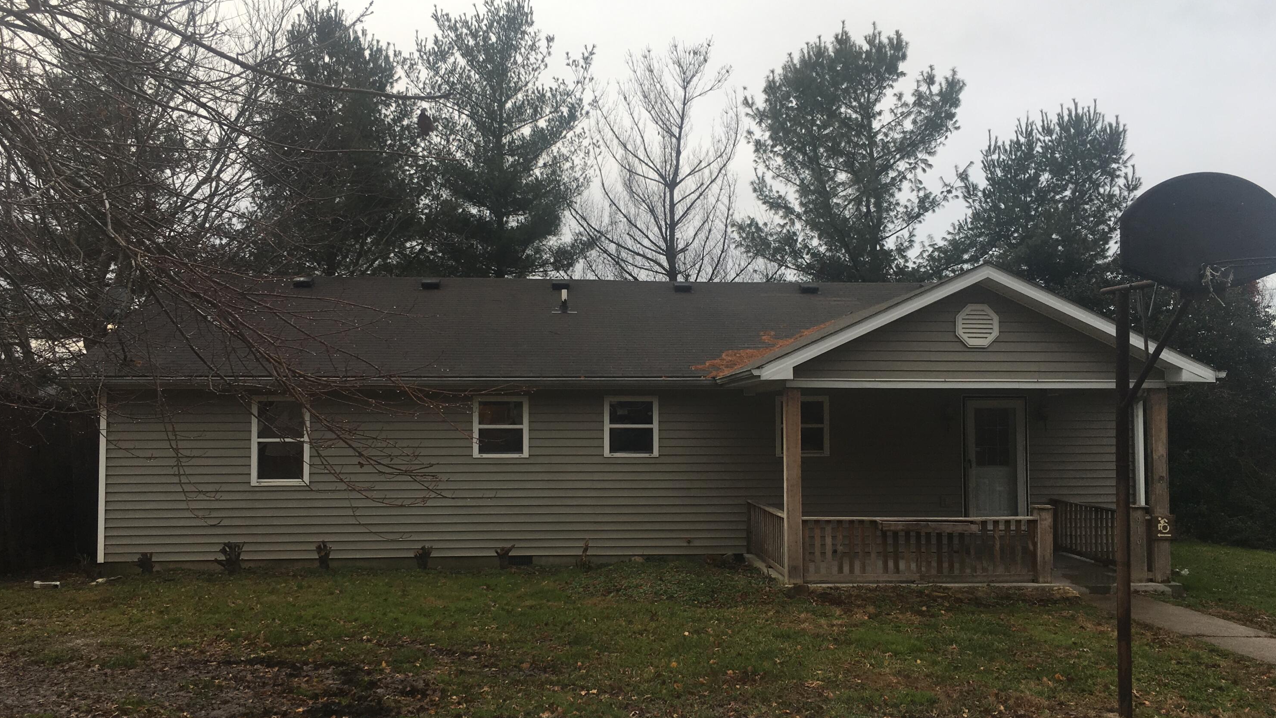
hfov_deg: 61.0
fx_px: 1083
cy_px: 392
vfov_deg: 36.6
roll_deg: -0.4
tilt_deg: +1.6
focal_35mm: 32
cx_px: 636
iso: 25
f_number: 2.2
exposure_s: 1/381
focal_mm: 4.15
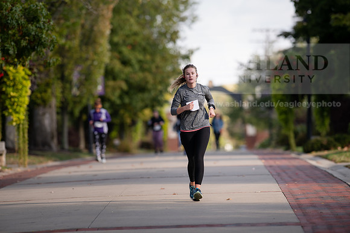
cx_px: 175
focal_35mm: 300
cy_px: 116
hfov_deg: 6.9
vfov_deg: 4.6
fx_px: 2917
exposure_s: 1/500
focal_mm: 300
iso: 200
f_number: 4
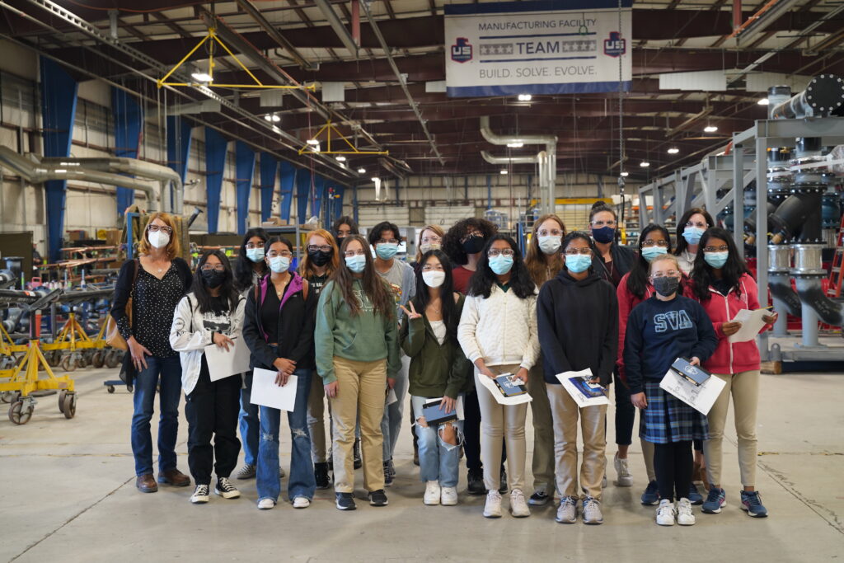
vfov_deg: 30.5
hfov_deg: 44.5
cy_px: 282
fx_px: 1032
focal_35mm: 44
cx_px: 422
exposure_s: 1/100
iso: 1600
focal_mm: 44
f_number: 4
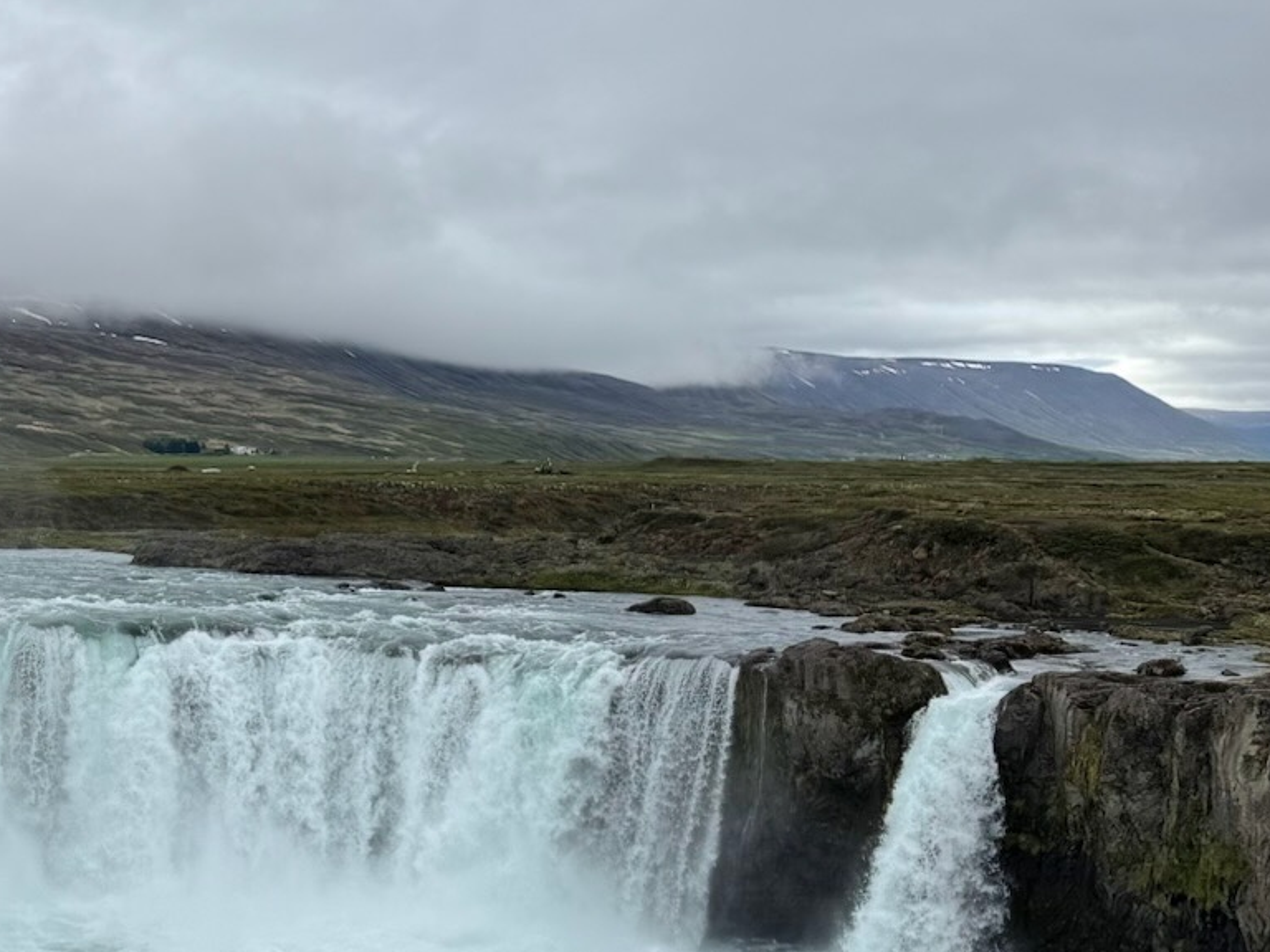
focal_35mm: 64
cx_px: -71
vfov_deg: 22.7
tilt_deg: -5.8
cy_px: 699
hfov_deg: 28.0
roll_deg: -0.4
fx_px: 2348
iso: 80
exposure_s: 1/3425
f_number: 1.78
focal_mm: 6.76
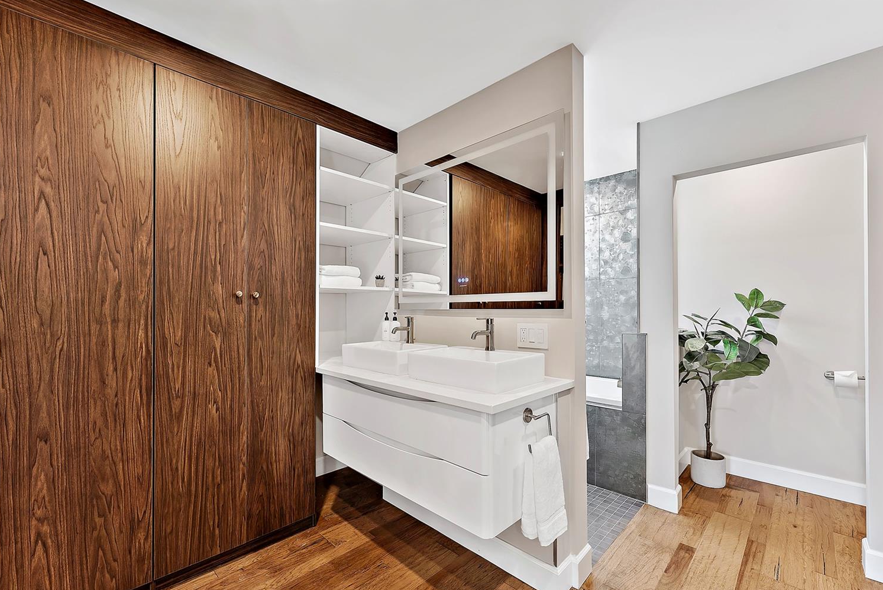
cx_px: 438
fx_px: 368
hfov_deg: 100.4
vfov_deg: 77.3
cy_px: 312
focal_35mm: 15
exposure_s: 2
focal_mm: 14
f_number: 8
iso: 80
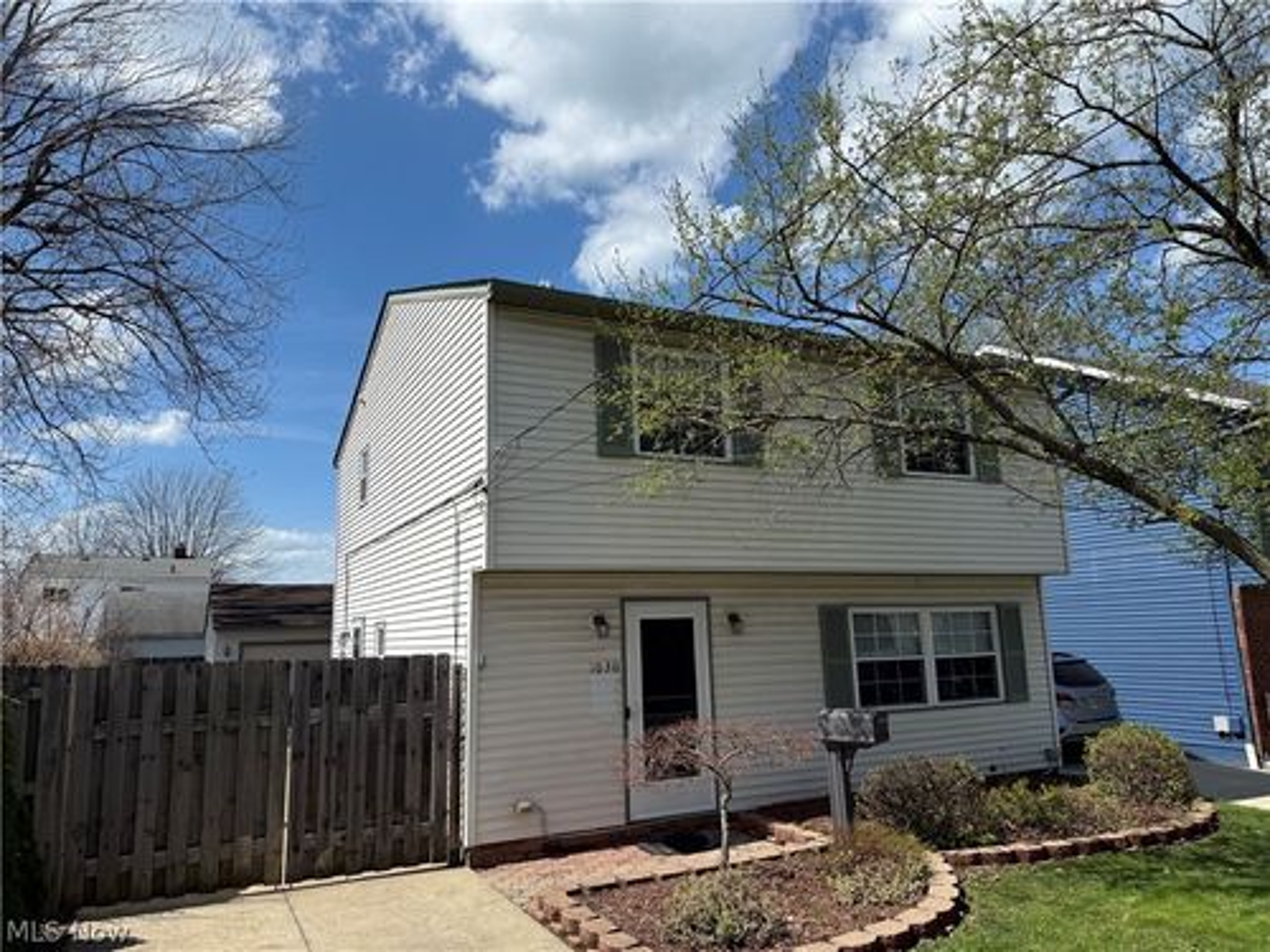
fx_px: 881
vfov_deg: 56.8
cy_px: 476
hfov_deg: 71.6
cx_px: 635
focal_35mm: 24
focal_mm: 6.76
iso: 80
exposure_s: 1/6173
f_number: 1.78
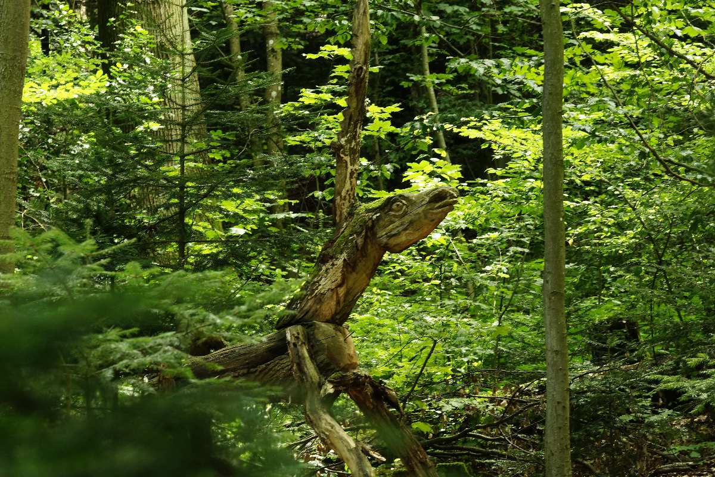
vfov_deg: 5.7
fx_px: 4766
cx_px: 358
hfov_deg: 8.6
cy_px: 238
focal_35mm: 240
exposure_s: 1/15
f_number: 13
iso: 500
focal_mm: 160
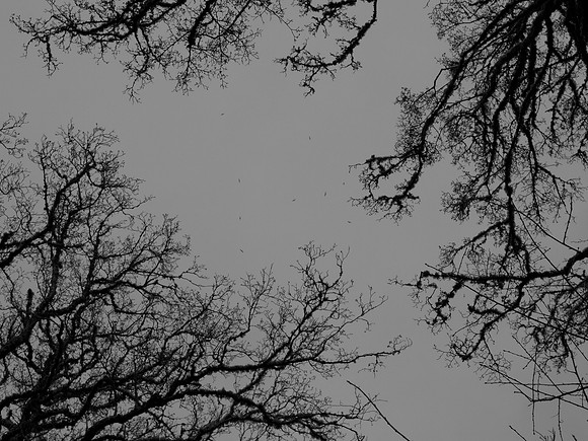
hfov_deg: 32.2
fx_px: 1019
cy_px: 220
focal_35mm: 60
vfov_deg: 24.4
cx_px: 294
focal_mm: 30
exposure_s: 1/1250
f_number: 8
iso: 200
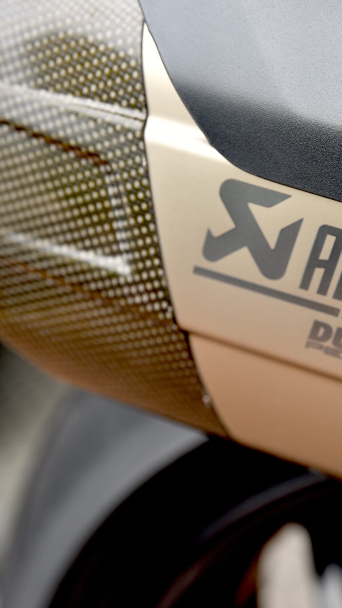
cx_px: 347
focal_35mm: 100
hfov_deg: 12.0
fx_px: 1611
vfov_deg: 21.4
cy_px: 308
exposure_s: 1/100
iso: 200
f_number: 5
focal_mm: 62
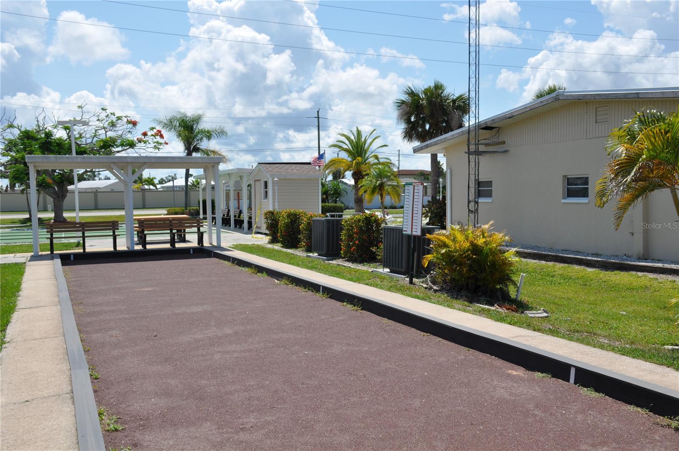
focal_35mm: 34
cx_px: 340
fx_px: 650
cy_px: 226
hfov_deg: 55.2
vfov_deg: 38.3
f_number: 10
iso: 200
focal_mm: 23
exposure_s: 1/400
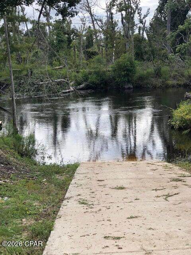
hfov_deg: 25.7
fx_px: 419
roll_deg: +4.0
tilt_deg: -7.9
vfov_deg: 33.8
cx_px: 96
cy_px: 128
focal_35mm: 57
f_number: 2.8
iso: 20
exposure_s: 1/378
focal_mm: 6.6
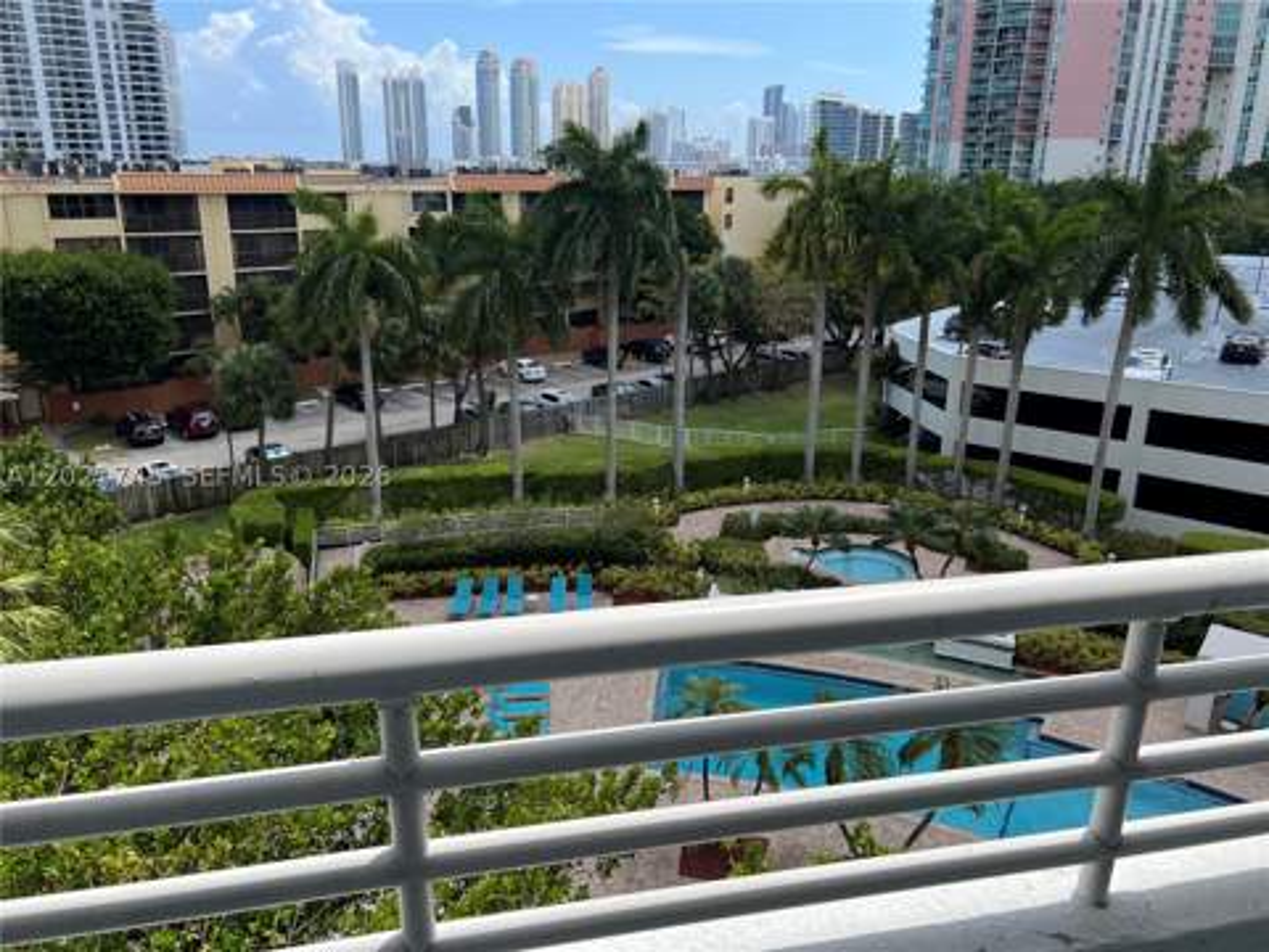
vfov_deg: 53.1
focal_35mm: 26
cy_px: 476
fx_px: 953
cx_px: 634
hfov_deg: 67.3
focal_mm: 5.7
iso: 50
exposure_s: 1/2915
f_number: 1.5
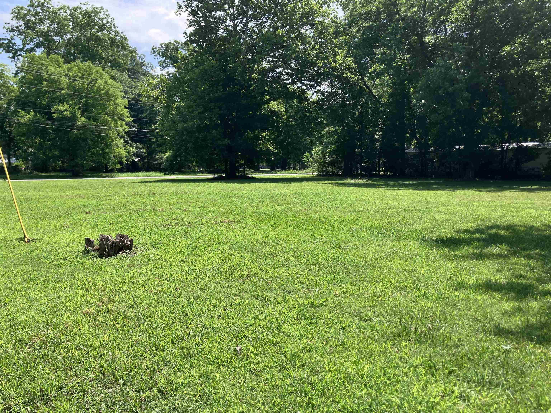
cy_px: 206
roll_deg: +0.5
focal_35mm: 28
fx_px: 446
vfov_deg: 49.7
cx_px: 276
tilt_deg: -4.5
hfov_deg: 63.4
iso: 32
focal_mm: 3.99
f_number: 1.8
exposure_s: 1/1012
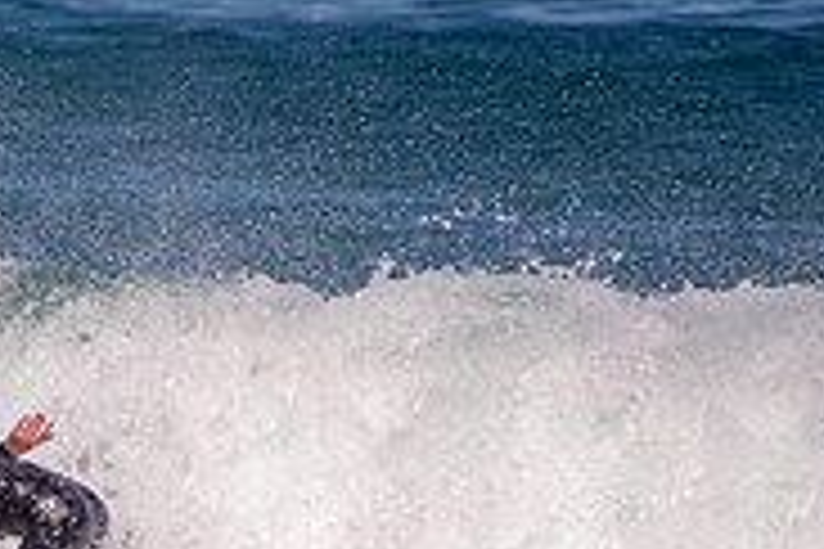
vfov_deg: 0.7
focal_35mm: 1901
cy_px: 749
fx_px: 43508
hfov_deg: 1.1
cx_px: -374
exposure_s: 1/1250
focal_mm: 400
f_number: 5.6
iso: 140
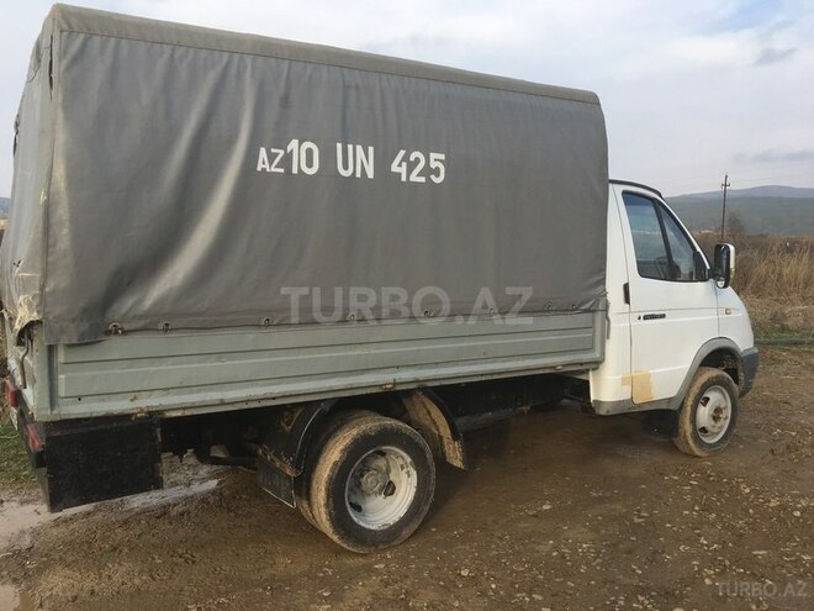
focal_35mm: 29
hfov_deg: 61.7
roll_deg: +0.2
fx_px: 682
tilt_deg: -4.5
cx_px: 407
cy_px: 306
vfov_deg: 48.2
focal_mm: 4.15
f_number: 2.2
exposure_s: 1/587
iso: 25
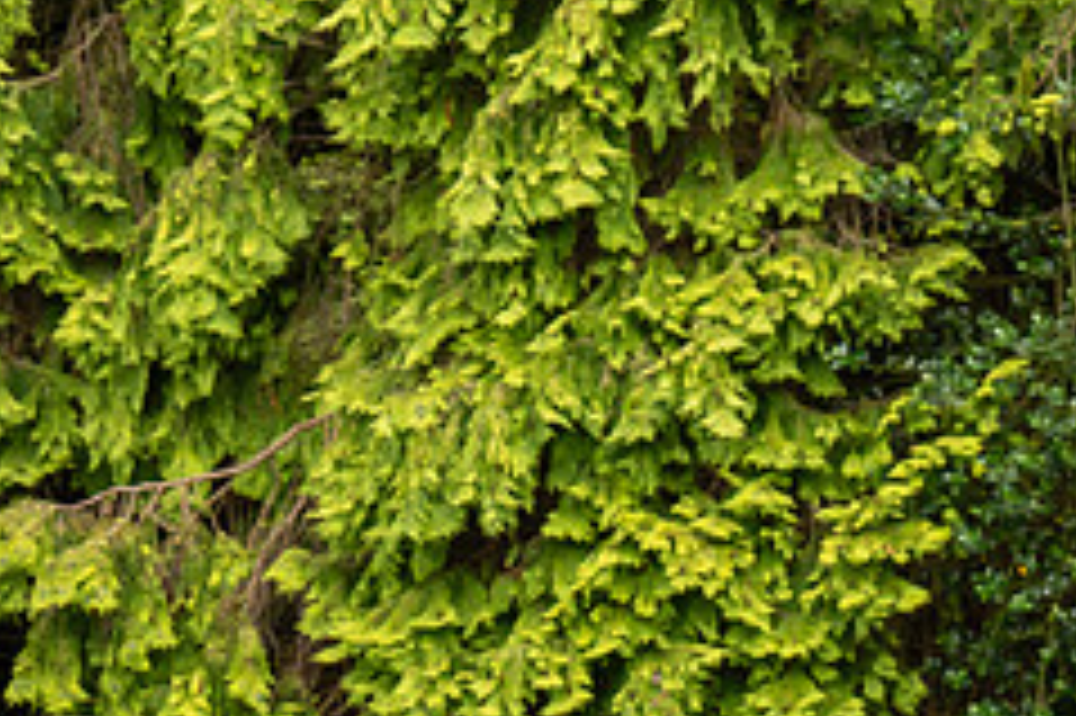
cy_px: 853
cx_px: 482
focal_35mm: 419
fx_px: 12514
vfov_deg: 3.3
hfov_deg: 4.9
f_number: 4
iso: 400
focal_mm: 129
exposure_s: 1/800
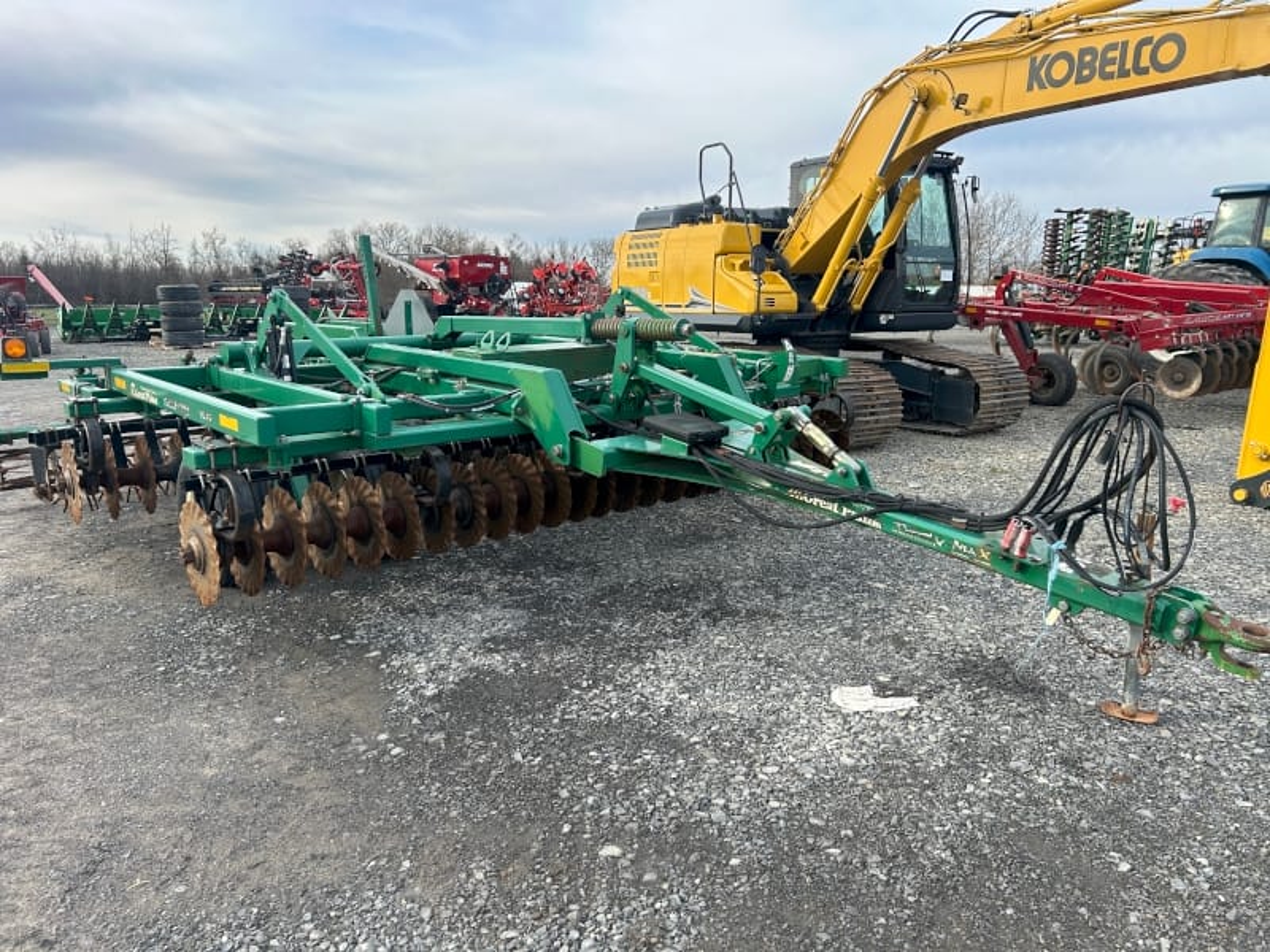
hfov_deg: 67.3
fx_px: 954
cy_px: 476
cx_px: 635
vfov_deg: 53.1
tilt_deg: -9.1
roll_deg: -0.2
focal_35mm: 26
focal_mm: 5.7
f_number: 1.5
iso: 50
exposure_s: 1/1326
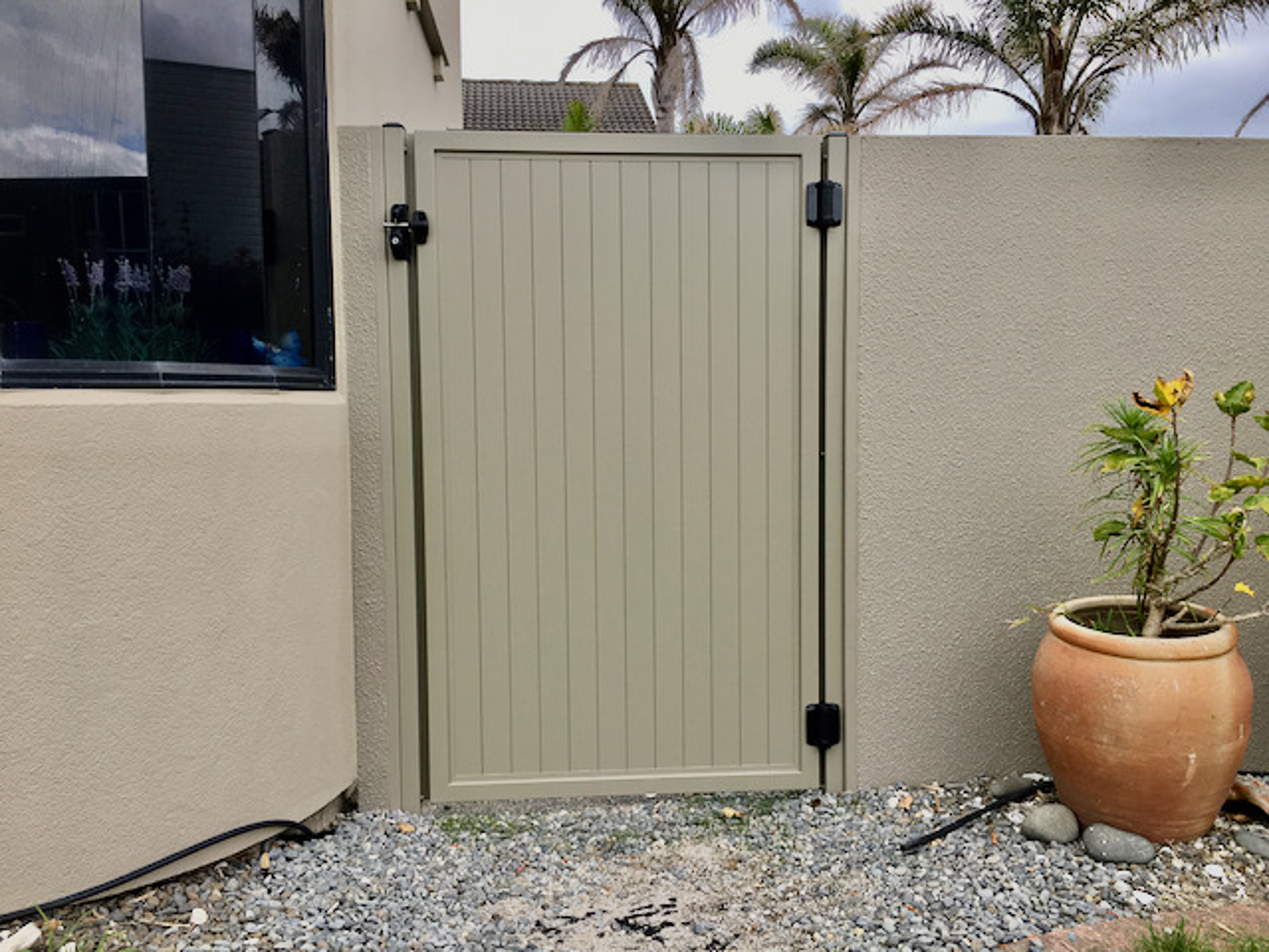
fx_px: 1063
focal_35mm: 29
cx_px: 634
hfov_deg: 61.7
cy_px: 476
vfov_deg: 48.2
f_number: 2.2
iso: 25
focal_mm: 4.15
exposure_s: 1/392
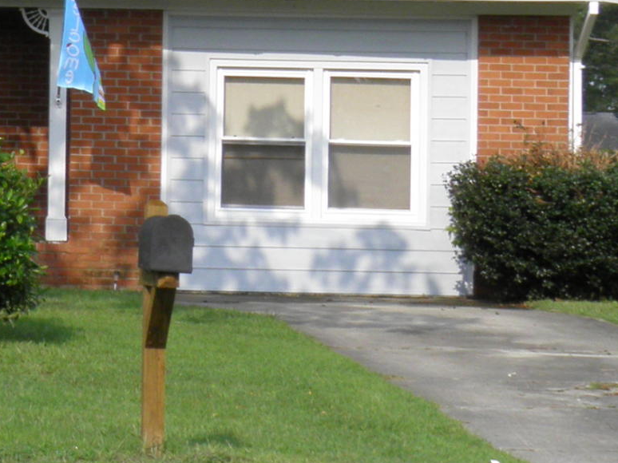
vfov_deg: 7.8
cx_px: -461
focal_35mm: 190
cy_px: -72
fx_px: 3391
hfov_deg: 9.9
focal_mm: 8.9
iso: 50
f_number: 5.5
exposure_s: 1/320
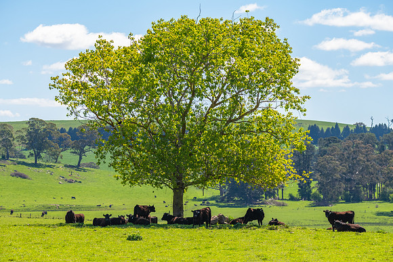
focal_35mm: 210
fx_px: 2293
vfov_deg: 6.5
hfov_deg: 9.8
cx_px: 196
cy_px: 131
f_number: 9
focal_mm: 210
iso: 800
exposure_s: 1/1600
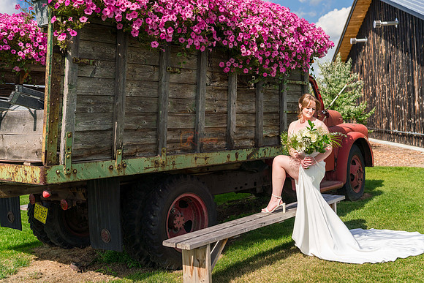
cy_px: 142
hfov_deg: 44.5
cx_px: 212
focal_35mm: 44
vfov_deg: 30.5
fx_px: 518
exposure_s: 1/8000
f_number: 3.2
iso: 400
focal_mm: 44
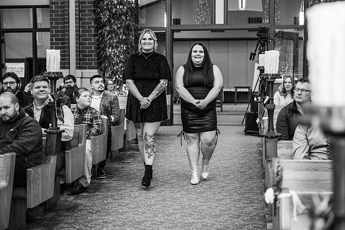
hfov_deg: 35.0
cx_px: 172
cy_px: 115
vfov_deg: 23.8
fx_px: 546
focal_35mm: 57
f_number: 2.8
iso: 2000
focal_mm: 57
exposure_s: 1/200
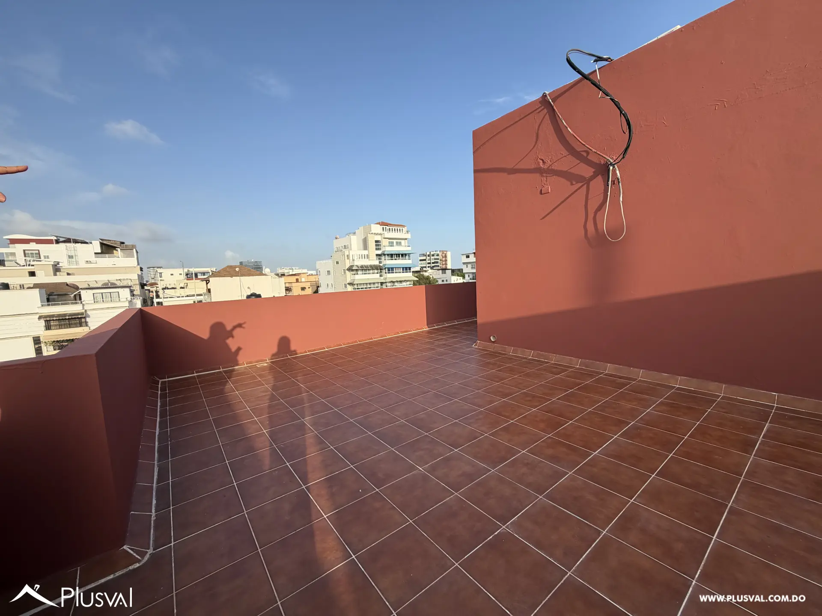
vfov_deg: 85.7
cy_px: 308
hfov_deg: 102.1
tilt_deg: -5.3
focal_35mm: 14
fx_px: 332
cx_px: 411
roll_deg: +4.9
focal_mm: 2.22
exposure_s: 1/770
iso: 40
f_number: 2.2
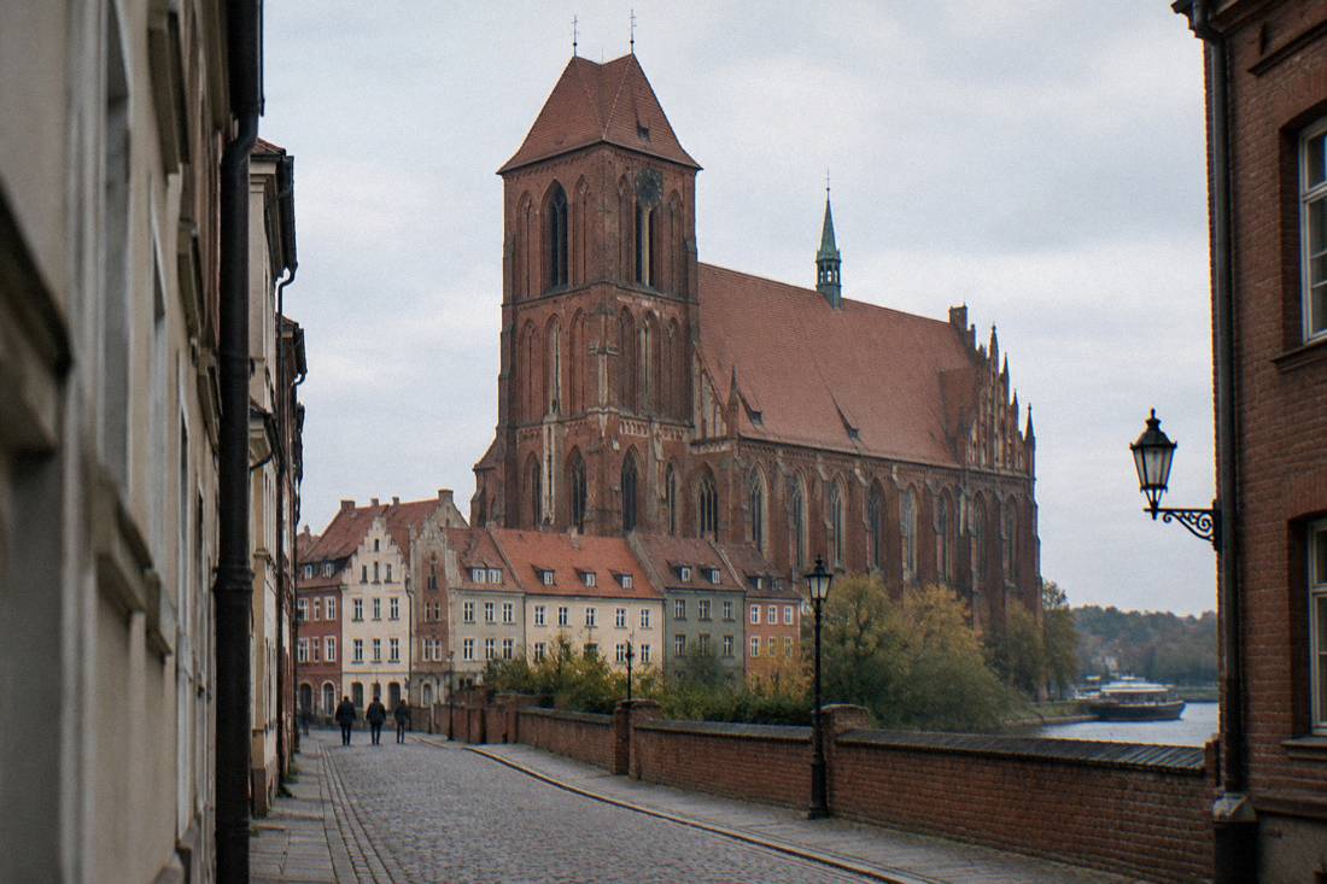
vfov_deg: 19.5
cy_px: 442
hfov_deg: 28.8
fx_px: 2580
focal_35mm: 70
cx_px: 664
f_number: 11
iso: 500
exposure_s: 1/320
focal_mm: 70
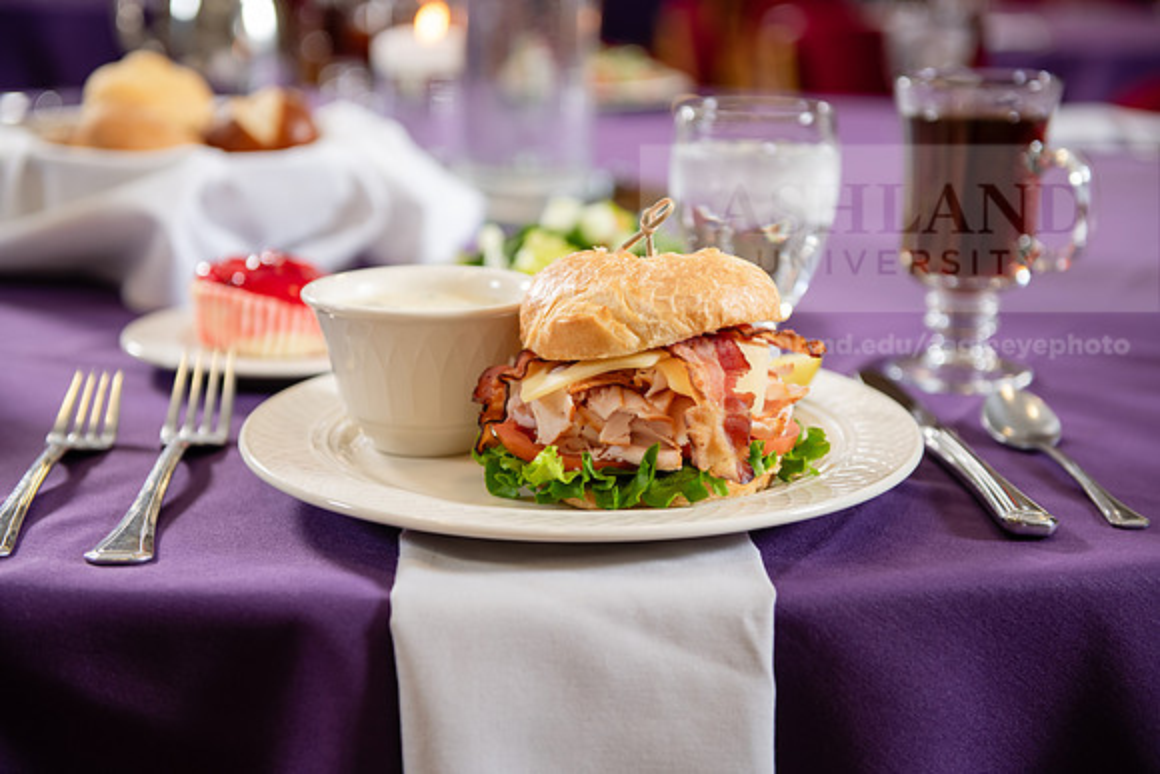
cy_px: 387
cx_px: 580
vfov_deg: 23.4
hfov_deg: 34.5
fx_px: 1869
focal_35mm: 58
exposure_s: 1/125
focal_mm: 58
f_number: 3.2
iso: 320
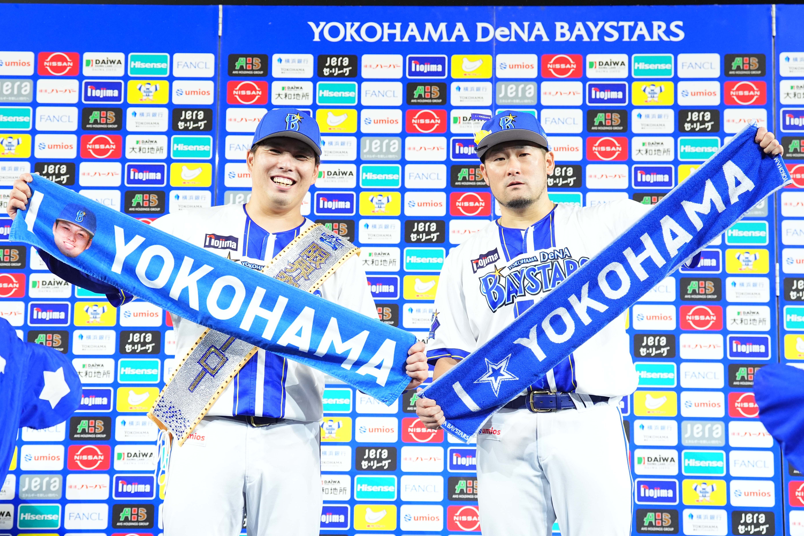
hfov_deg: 20.0
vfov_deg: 13.4
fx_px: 2278
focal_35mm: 102
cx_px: 391
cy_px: 255
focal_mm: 95
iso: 2500
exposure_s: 1/640
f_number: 4
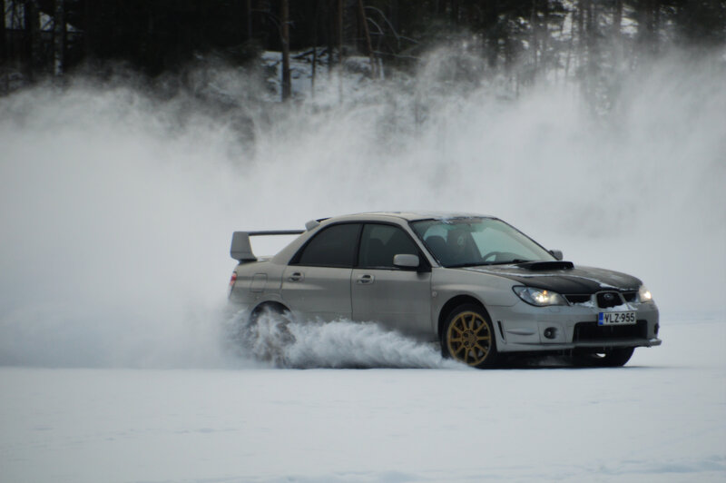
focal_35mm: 375
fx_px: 7556
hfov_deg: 5.5
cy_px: 242
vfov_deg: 3.7
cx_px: 363
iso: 400
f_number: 6.3
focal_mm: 250
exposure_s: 1/800
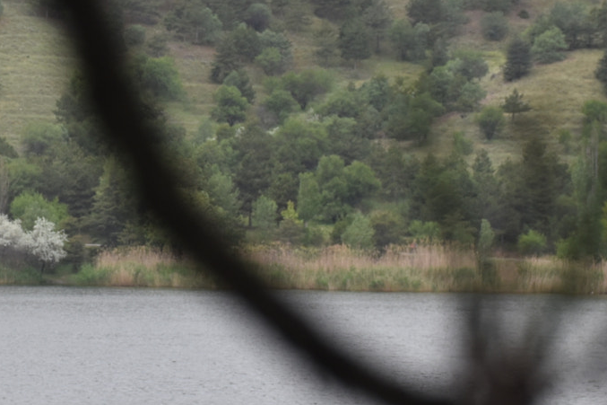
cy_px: 143
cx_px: 104
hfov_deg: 9.0
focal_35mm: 227
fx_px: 3826
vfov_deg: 6.0
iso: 200
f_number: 8
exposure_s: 1/250
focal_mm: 50
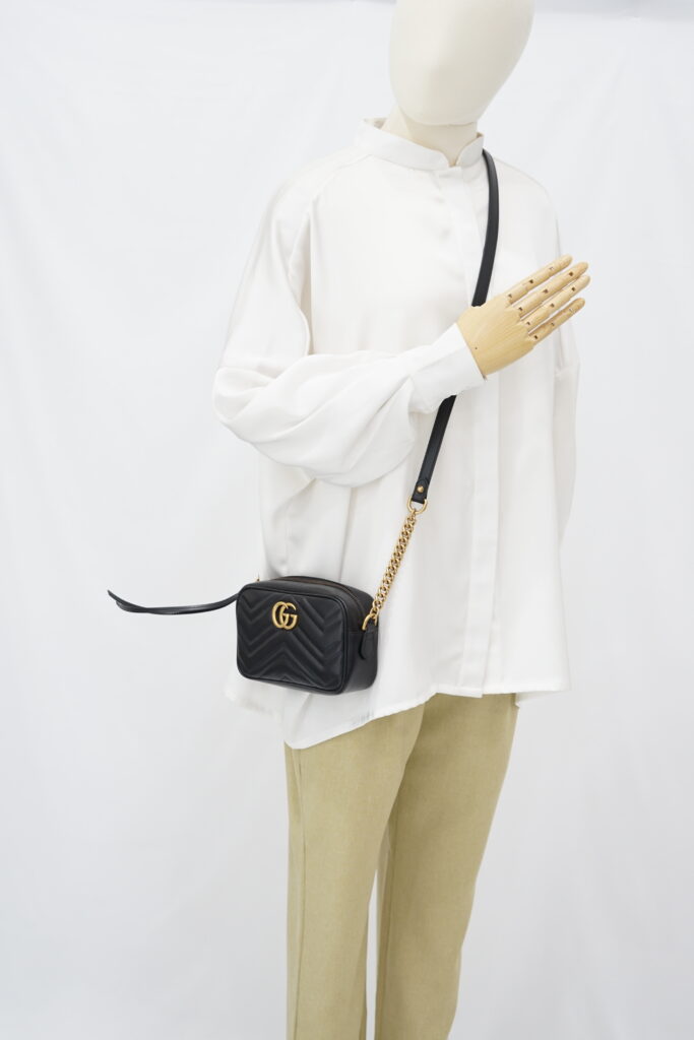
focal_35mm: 50
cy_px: 520
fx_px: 1445
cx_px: 347
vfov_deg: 39.6
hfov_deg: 27.0
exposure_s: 1/8
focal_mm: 50
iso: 640
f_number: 6.3
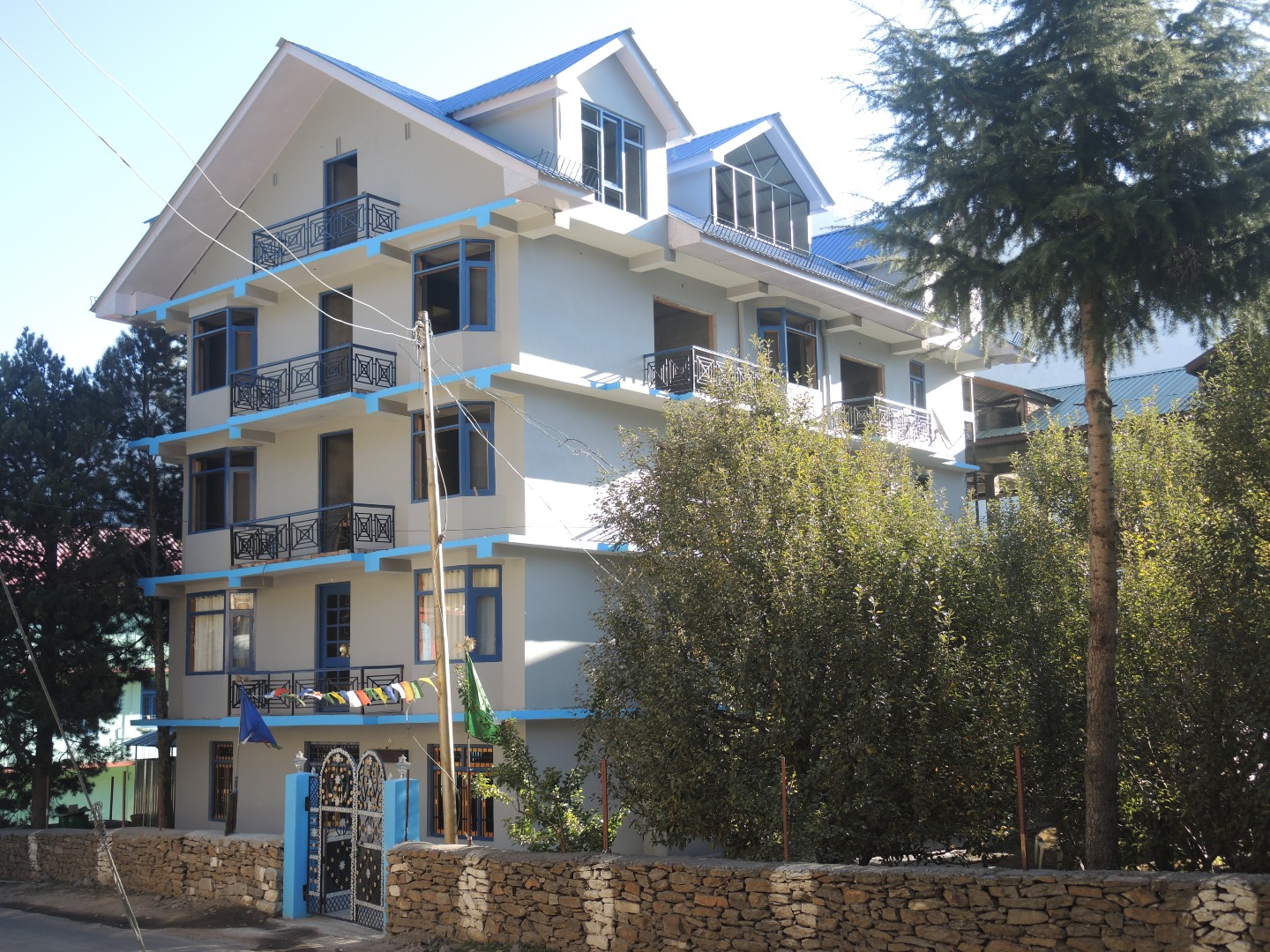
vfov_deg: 37.7
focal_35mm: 38
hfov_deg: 49.0
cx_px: 635
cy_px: 476
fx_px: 1394
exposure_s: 1/320
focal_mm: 8.2
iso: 80
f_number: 2.2
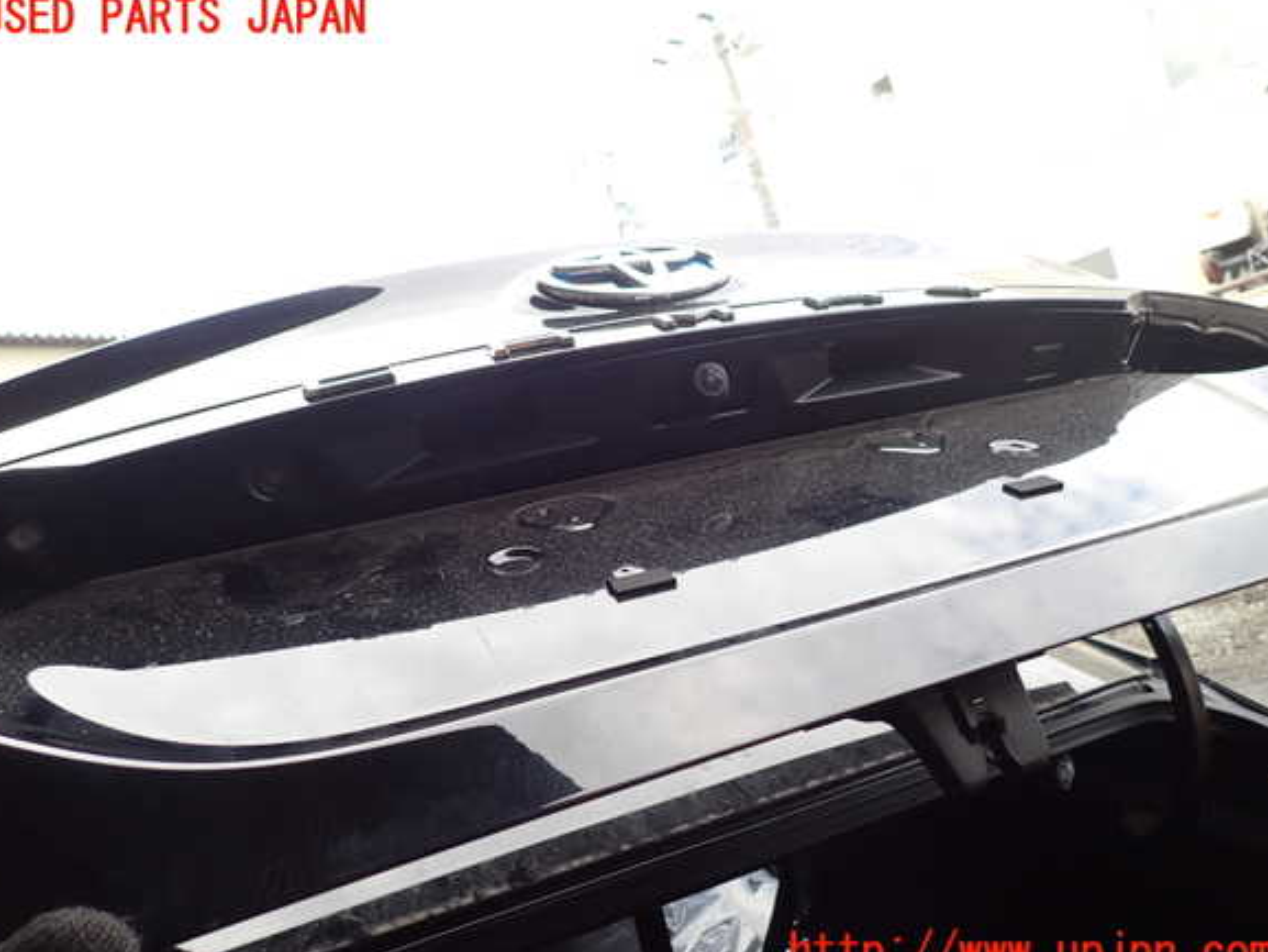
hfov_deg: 67.3
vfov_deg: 53.1
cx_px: 626
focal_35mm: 26
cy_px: 486
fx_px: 953
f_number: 2.8
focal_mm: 4.5
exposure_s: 1/200
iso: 100
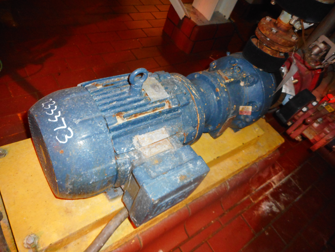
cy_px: 126
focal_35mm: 25
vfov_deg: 54.9
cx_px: 168
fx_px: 242
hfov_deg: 69.4
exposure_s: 1/25
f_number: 3.7
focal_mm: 4.5
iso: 400
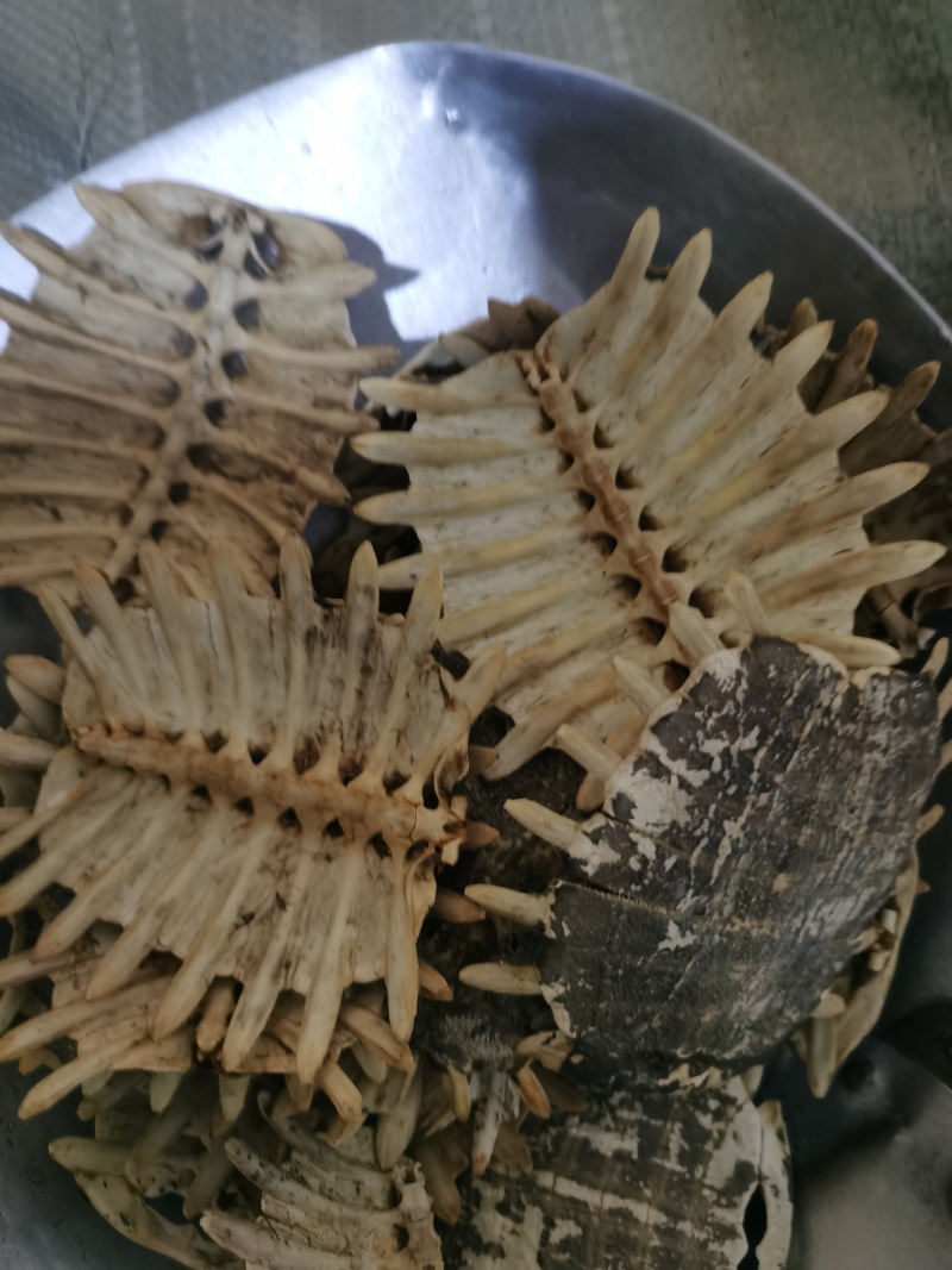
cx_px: 476
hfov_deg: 51.3
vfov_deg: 65.3
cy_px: 635
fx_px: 990
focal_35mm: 27
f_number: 1.8
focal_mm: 5.58
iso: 400
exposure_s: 1/30
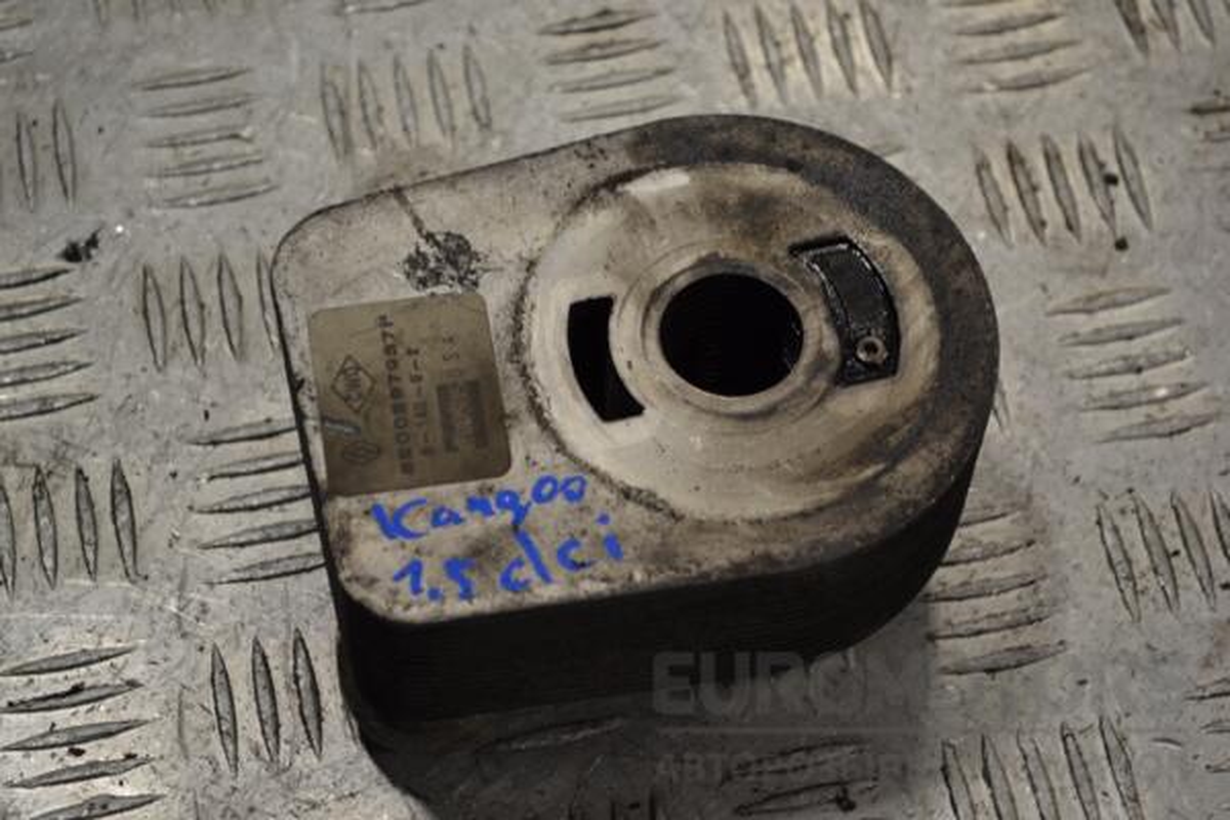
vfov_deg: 16.6
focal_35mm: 82
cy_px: 410
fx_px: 2819
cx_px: 615
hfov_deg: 24.6
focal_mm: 55
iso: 100
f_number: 5.6
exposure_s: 1/40
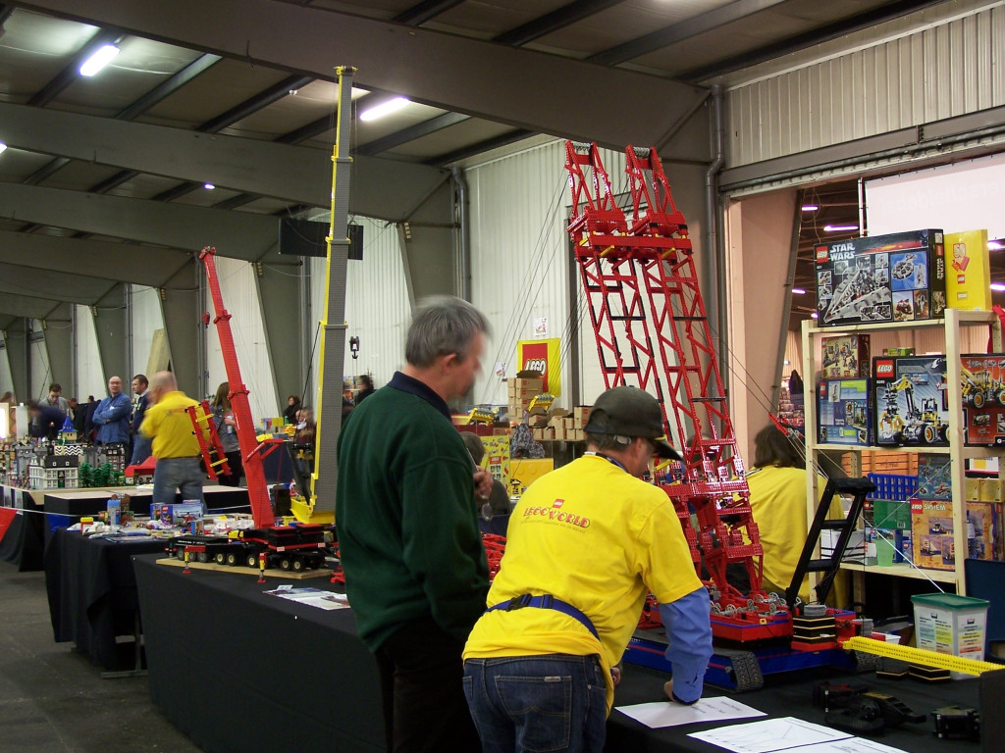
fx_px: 1481
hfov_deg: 37.5
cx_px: 502
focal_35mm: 51
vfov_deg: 28.6
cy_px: 376
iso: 80
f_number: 3
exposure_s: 1/2
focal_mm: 8.5
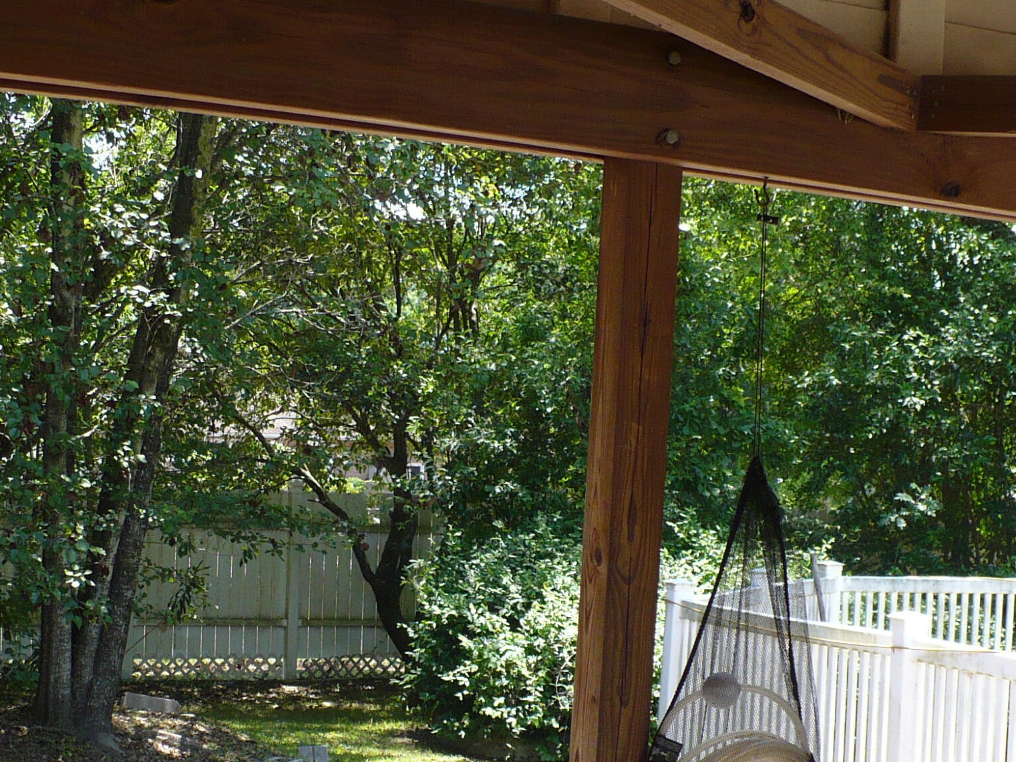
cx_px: 423
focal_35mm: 73
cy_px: 705
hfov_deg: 26.6
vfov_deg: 19.7
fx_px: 2142
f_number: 2.8
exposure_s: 1/200
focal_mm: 6.1
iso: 100
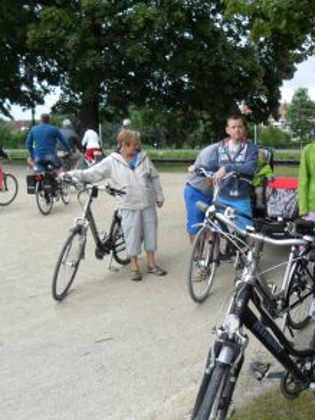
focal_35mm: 37
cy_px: 213
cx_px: 242
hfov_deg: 37.6
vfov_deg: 50.1
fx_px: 449
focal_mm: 4.9
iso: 100
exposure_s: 1/90
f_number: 3.5
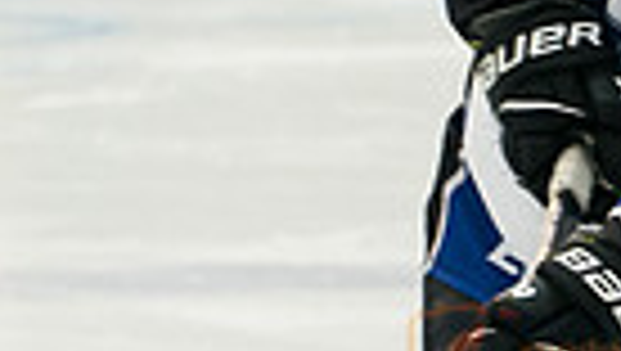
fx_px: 19008
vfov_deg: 1.1
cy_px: 365
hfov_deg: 1.9
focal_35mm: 1153
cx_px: 749
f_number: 3.5
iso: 1600
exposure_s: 1/1600
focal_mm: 150
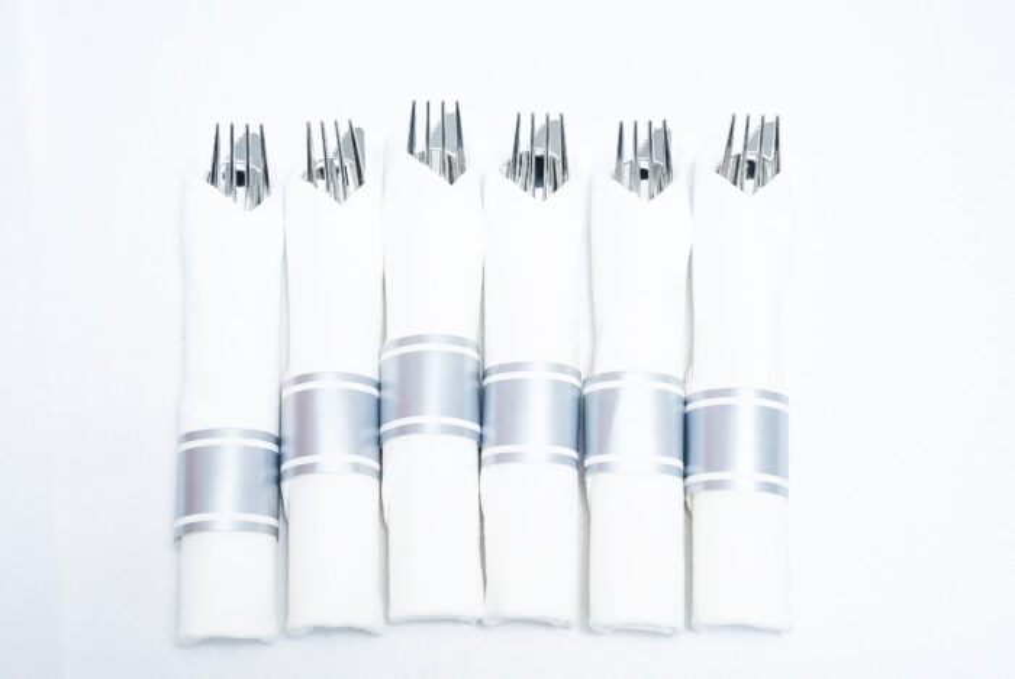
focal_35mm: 67
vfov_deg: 20.3
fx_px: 1891
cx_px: 508
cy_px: 340
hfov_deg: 30.1
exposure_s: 1/200
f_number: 9
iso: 3200
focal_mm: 67
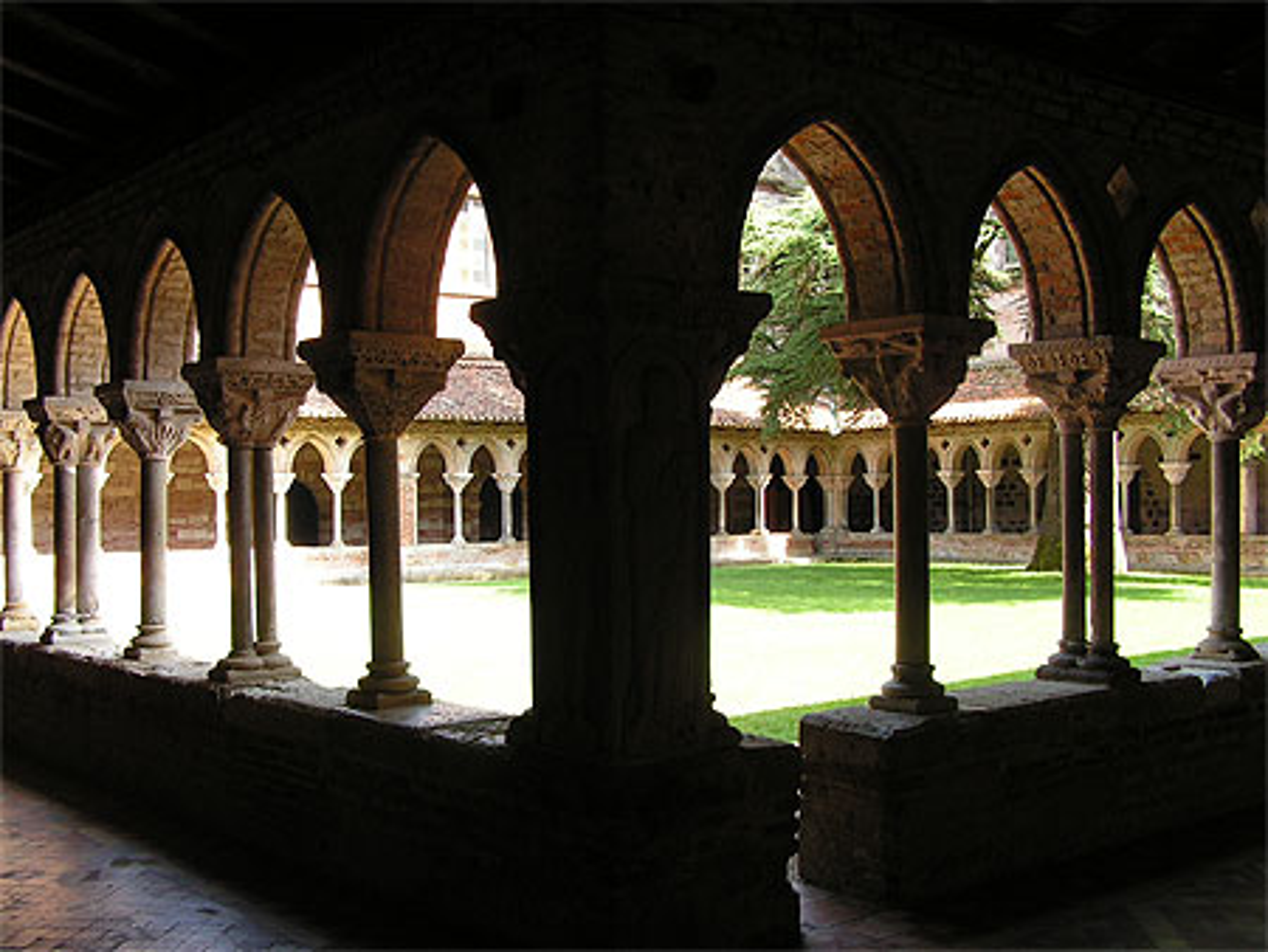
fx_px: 1393
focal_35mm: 38
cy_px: 476
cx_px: 634
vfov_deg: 37.8
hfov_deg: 49.0
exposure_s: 1/30
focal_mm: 6.3
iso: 50
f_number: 5
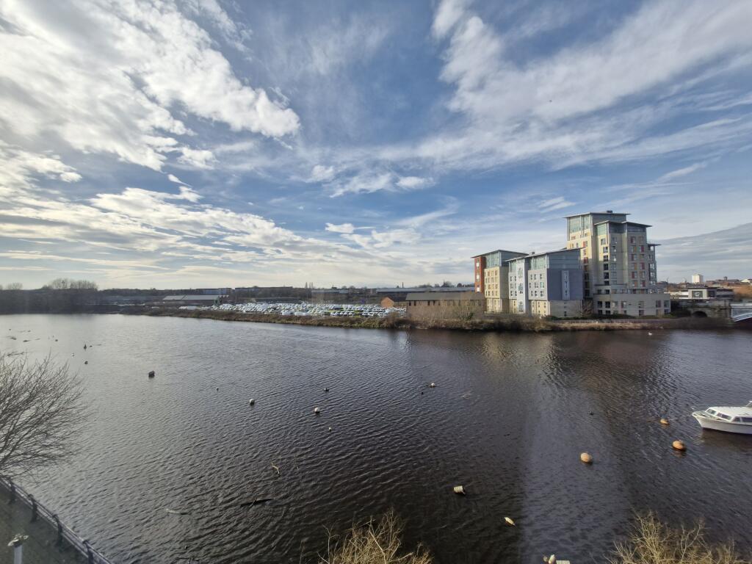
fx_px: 282
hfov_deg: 106.2
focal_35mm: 13
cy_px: 282
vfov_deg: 89.9
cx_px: 376
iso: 50
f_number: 2.2
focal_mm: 1.74
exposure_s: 1/1596
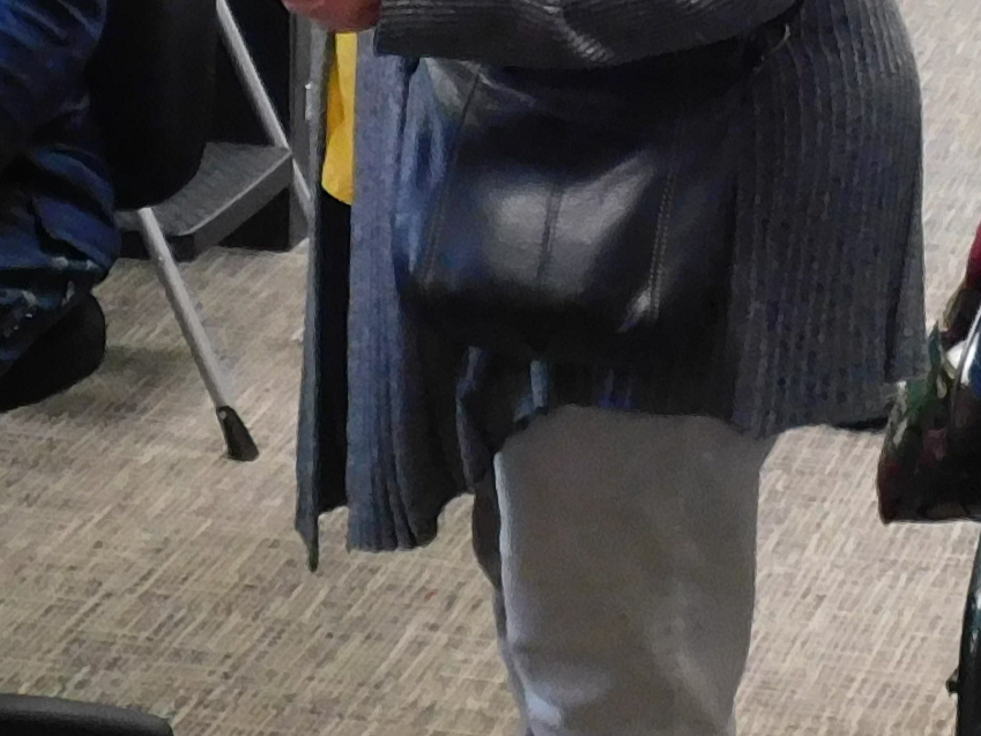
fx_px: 4308
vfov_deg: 9.5
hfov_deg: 13.0
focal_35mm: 152
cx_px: 727
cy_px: -340
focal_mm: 4.9
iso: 280
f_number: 3.2
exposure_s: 1/30
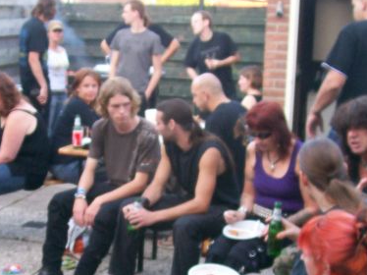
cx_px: 79
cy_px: 225
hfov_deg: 25.0
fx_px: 816
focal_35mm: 77
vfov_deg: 18.9
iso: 80
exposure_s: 1/64
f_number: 2.7
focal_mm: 6
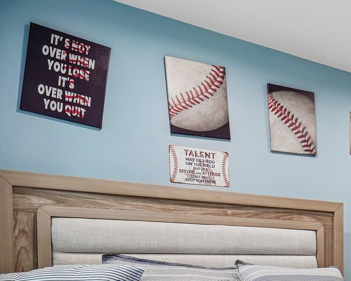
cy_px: 261
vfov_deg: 35.6
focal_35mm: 39
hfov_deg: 37.5
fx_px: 405
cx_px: 404
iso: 400
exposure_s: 1/25
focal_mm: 16
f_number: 8
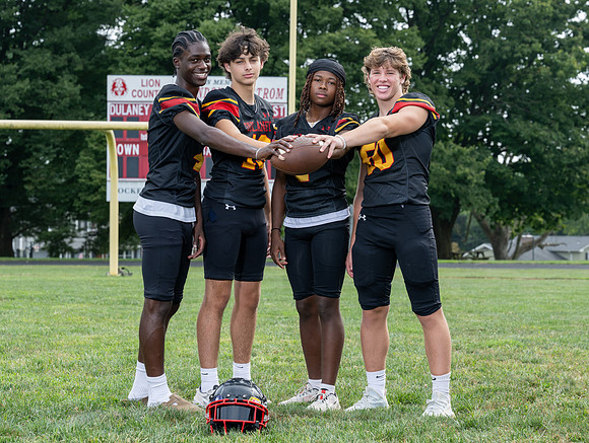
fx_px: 1719
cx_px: 336
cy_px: 212
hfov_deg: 19.4
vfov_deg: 14.7
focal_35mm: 101
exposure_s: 1/160
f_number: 5.6
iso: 100
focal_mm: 70
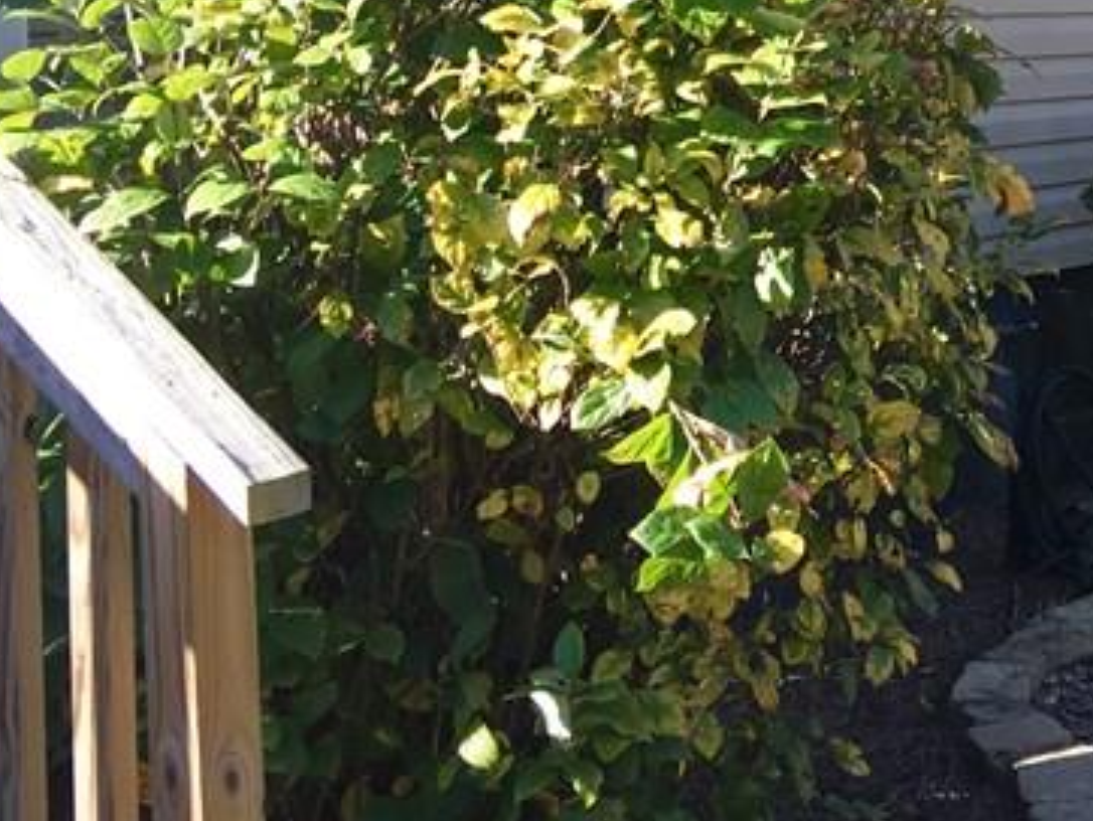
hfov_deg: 22.6
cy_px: -94
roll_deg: +2.3
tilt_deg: +5.1
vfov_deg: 17.4
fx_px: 2591
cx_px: 1162
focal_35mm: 82
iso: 25
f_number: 2.2
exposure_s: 1/227
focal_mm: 4.15
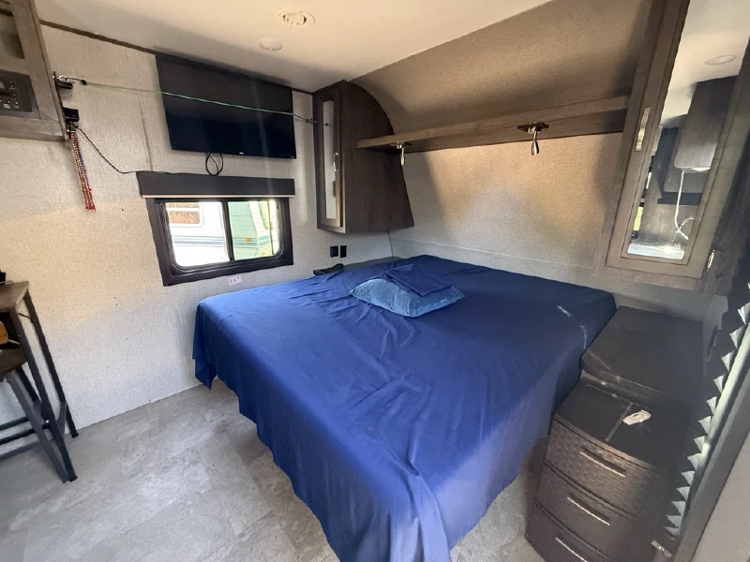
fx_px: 303
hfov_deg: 102.1
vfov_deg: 85.7
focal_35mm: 14
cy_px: 281
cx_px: 375
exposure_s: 1/60
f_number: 2.2
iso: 500
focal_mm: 2.22
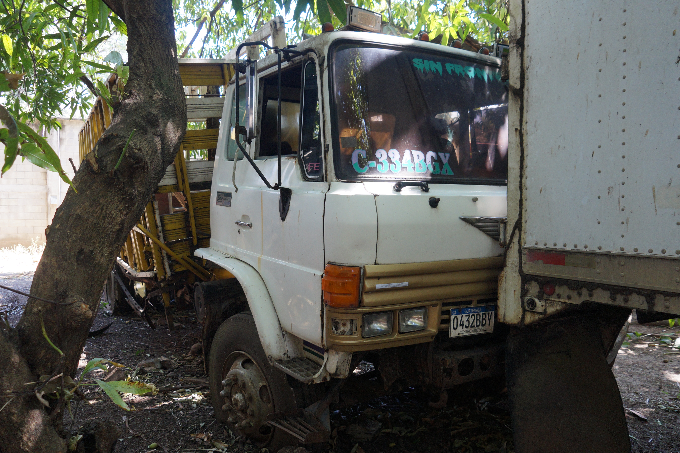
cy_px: 226
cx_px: 340
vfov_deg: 47.9
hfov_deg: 67.4
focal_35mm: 27
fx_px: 510
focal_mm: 18
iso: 400
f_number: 4.5
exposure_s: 1/100
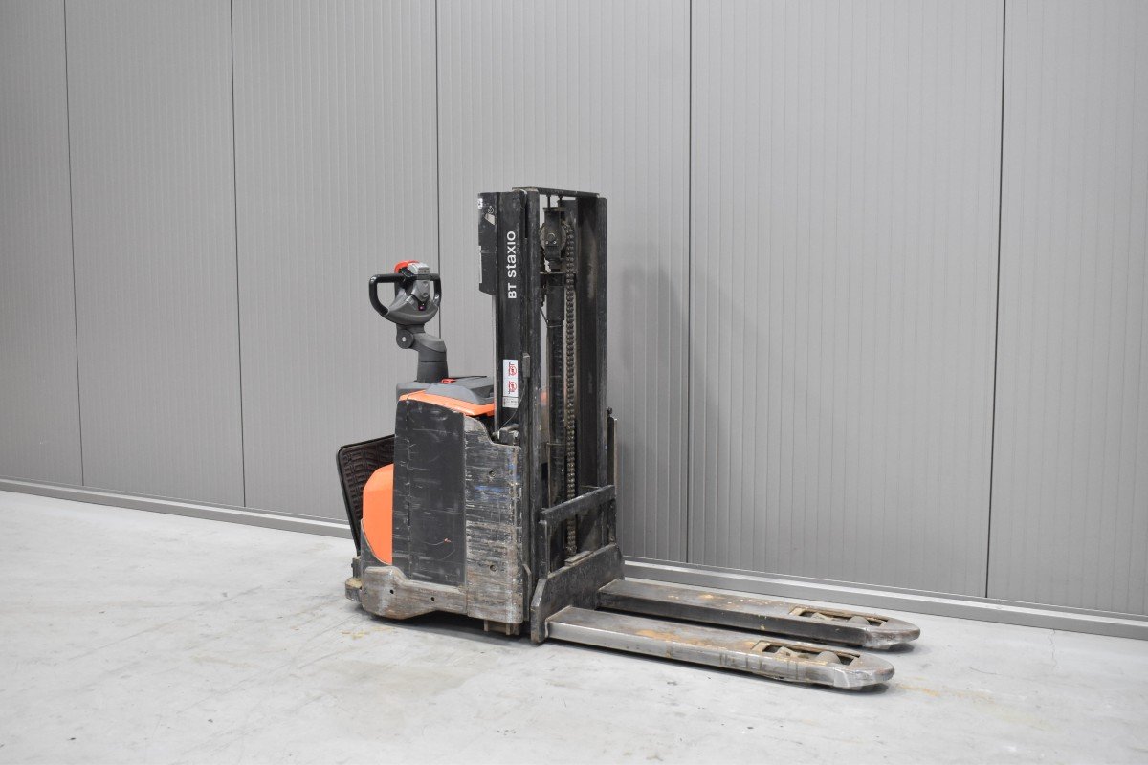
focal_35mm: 36
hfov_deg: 53.1
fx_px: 1148
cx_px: 574
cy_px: 382
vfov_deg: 36.9
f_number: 4.5
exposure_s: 1/40
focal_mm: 24
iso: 1600
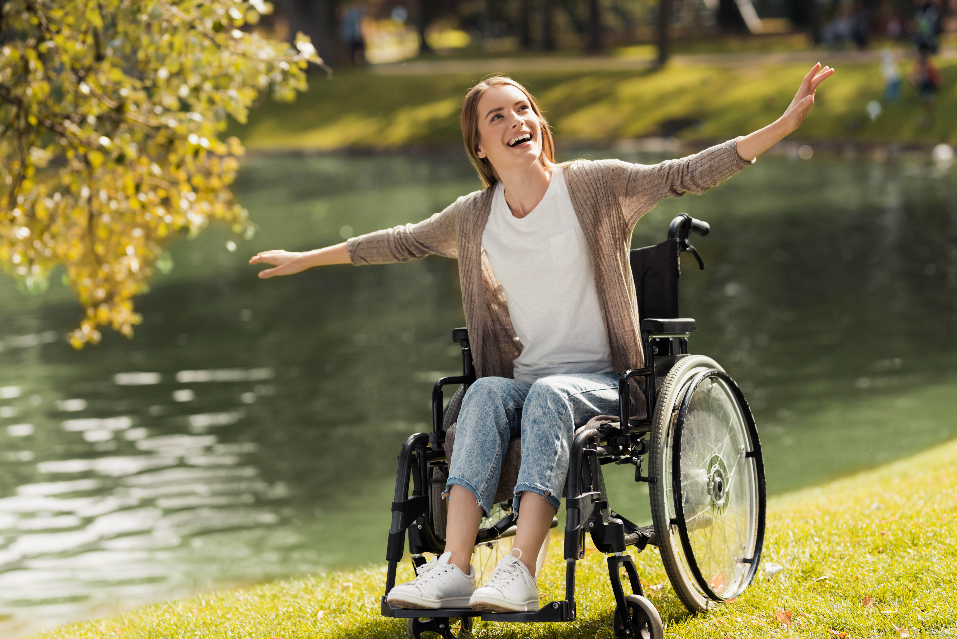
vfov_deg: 16.1
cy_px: 320
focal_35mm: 85
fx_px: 2260
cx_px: 478
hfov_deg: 23.9
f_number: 2.2
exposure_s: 1/640
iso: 200
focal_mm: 85
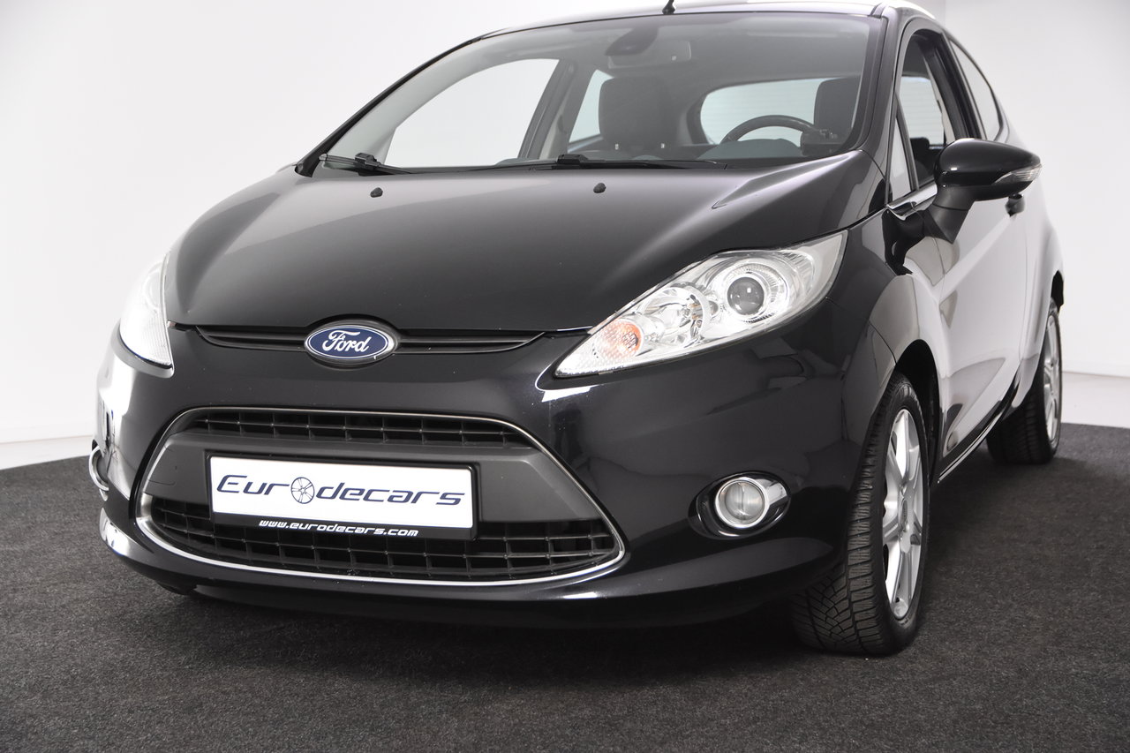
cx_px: 565
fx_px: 1789
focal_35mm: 57
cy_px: 376
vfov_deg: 23.8
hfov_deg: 35.1
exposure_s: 1/80
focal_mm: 38
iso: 1600
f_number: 4.5
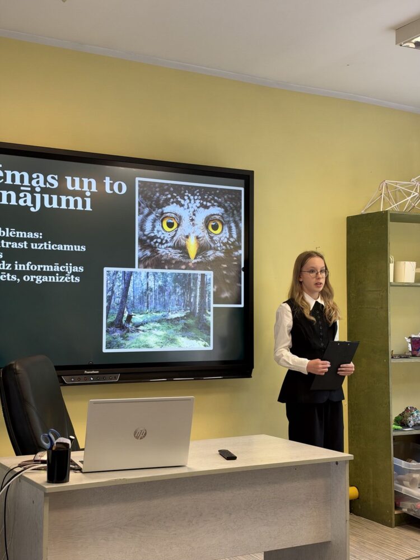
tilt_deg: +2.9
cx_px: 210
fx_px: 777
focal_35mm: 48
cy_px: 280
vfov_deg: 39.7
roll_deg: +0.0
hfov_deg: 30.3
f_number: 1.8
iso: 64
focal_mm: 6.93
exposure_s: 1/50
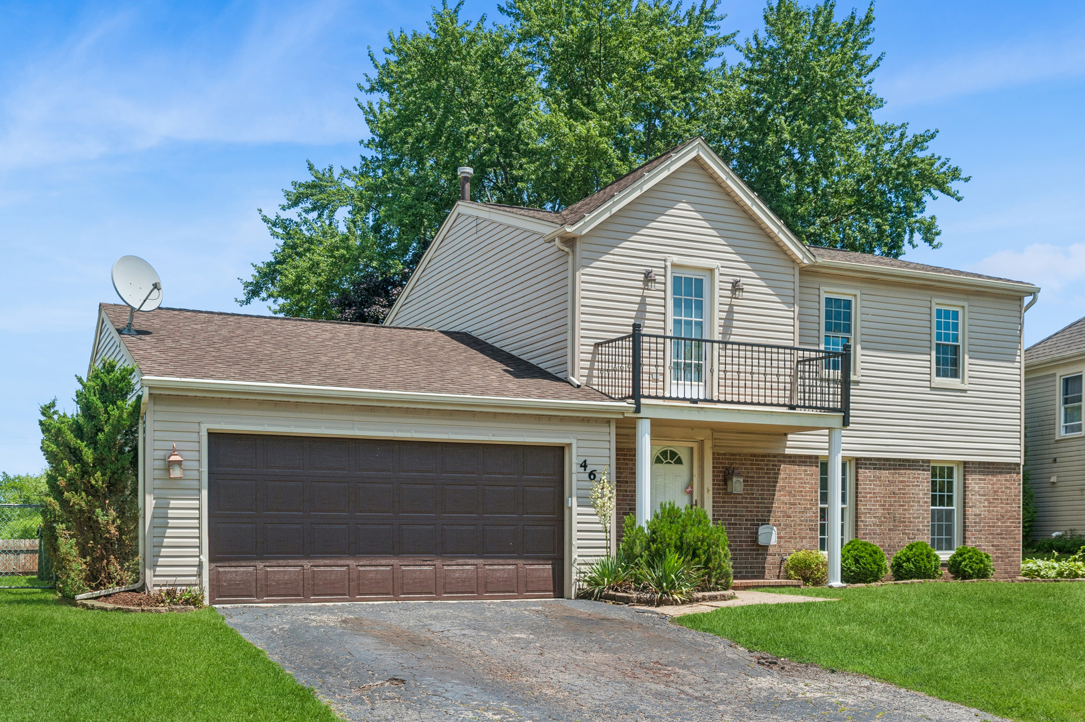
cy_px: 361
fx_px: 1205
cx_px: 542
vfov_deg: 33.4
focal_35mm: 40
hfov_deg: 48.5
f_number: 8
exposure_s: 1/1600
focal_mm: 40
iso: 400
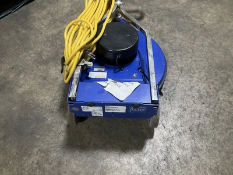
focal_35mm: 29
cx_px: 116
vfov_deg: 48.2
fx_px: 195
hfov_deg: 61.7
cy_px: 88
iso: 250
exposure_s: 1/30
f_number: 1.8
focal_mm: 3
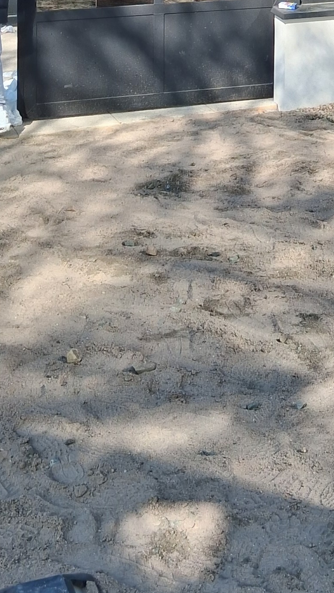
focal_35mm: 84
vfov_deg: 22.8
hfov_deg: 14.1
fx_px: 1323
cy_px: -160
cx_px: 369
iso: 25
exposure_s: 1/446
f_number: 1.8
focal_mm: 3.98
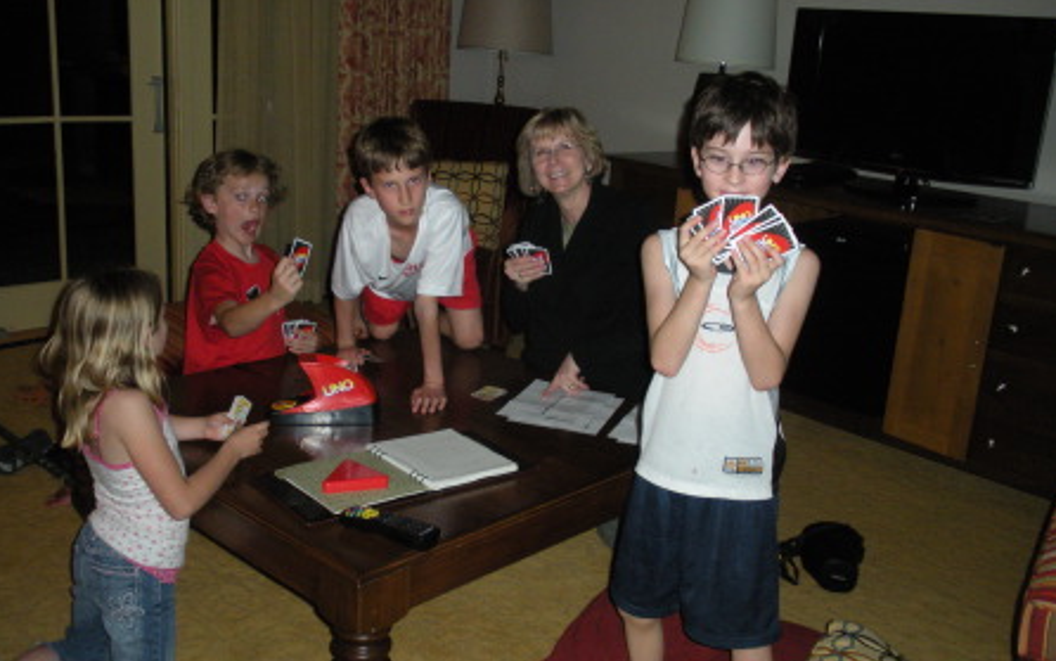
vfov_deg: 32.8
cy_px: 327
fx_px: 1123
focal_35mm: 39
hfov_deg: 50.4
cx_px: 530
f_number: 3.5
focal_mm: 6.3
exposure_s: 1/60
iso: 277
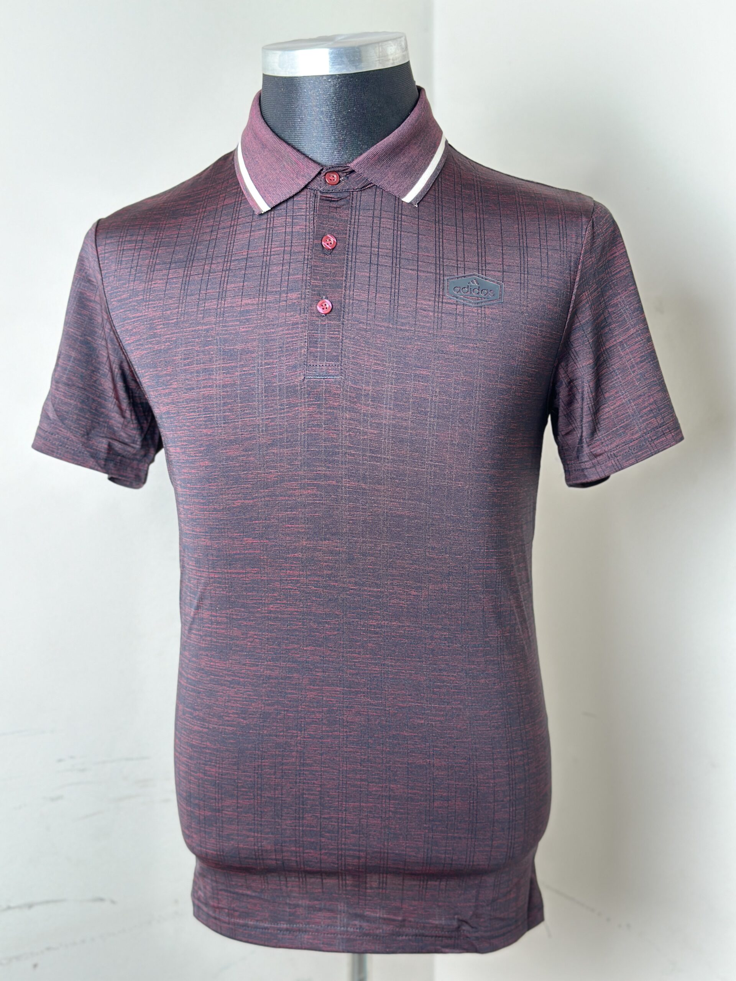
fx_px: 1361
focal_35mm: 48
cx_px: 368
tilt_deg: -7.9
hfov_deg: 30.3
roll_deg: -0.6
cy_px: 490
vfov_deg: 39.7
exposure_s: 1/100
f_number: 1.78
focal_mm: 6.86
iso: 80
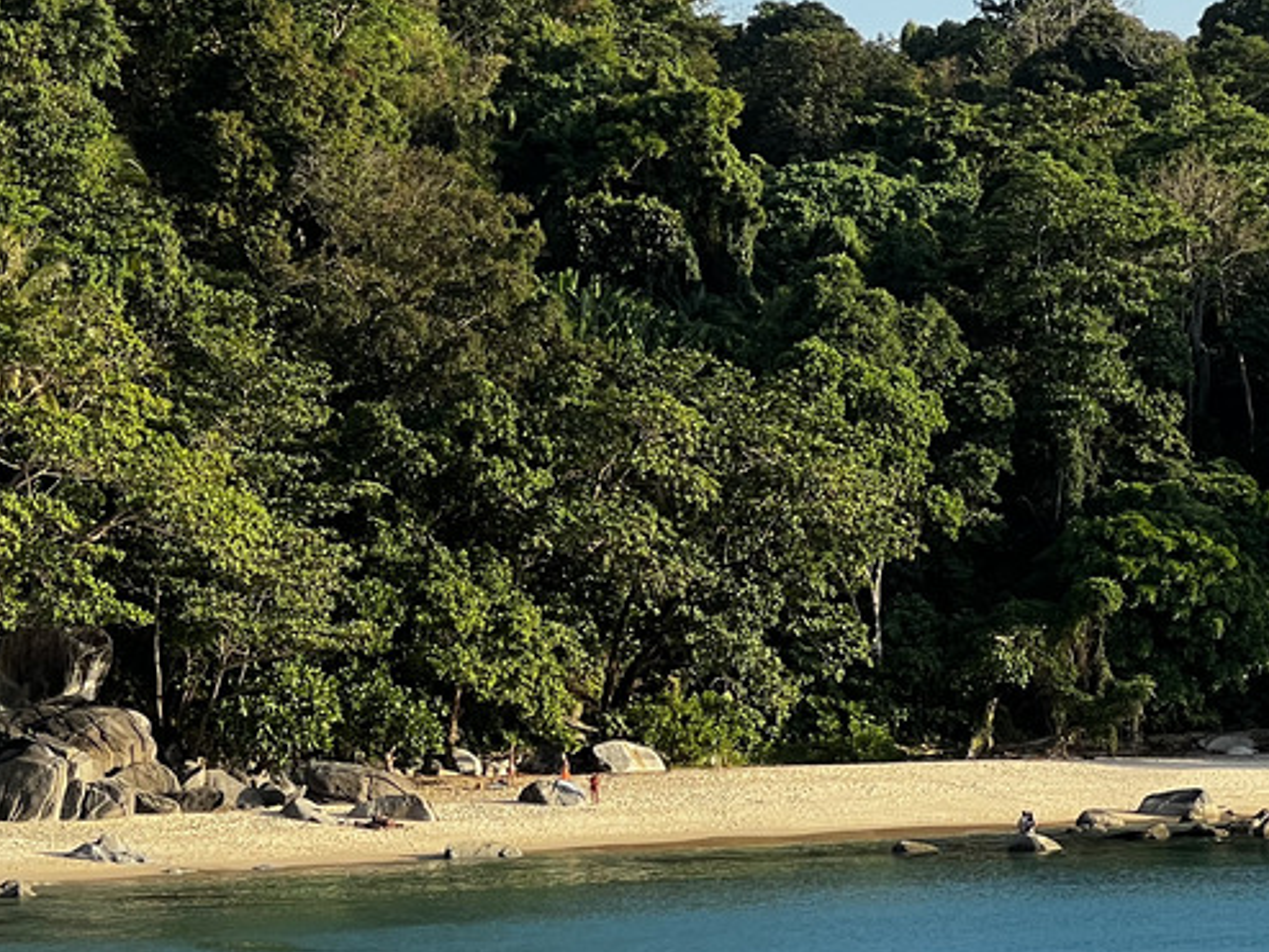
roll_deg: +1.7
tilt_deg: +1.7
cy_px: 495
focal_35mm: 187
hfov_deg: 10.5
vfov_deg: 7.9
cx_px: 152
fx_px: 6859
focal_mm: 9
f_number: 2.8
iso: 32
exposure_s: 1/352
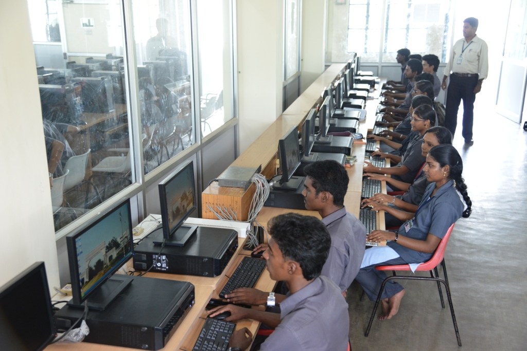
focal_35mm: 40
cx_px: 264
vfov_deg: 33.4
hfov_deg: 48.5
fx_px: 586
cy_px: 176
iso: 2000
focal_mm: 40
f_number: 4
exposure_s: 1/50
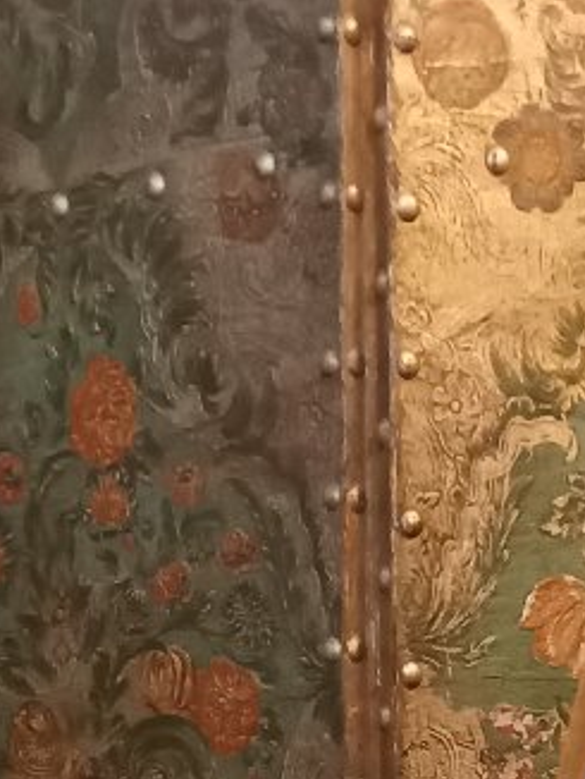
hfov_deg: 16.0
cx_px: 406
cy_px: 1298
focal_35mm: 92
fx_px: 2070
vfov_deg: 18.0
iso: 1600
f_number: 1.8
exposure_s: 1/20
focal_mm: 4.65
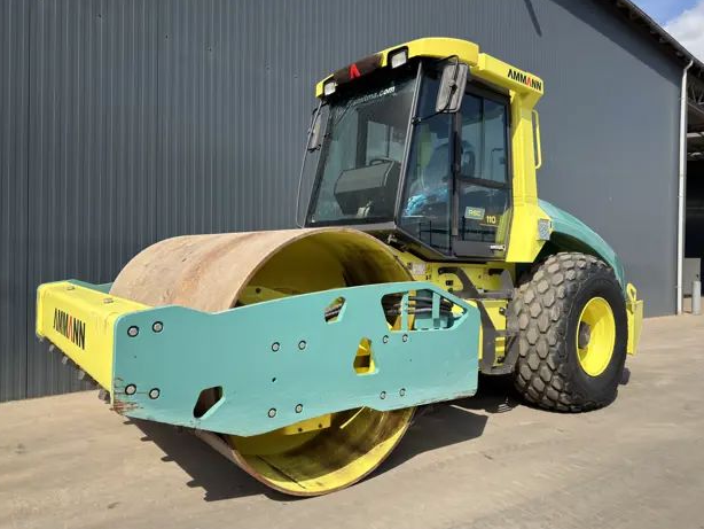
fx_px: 509
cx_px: 338
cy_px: 271
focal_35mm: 25
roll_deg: -1.6
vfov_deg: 54.9
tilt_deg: -0.3
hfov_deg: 69.3
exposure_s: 1/3401
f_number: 1.78
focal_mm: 6.76
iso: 64
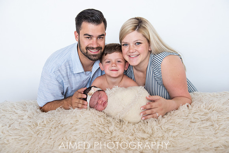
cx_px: 114
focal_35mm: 35
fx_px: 223
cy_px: 76
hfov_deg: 54.4
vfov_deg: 37.9
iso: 1600
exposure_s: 1/160
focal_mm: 35
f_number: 4.5
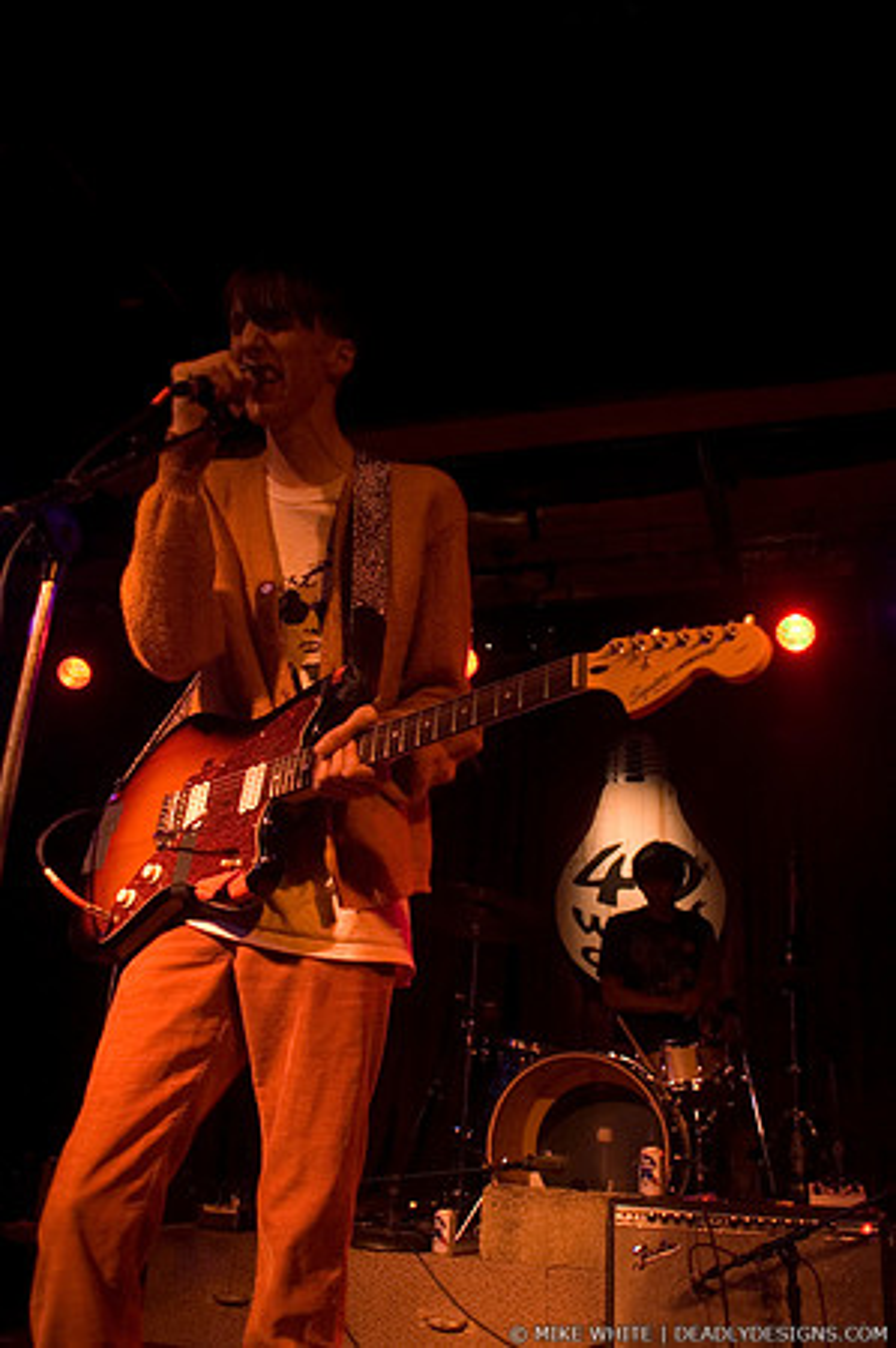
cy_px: 674
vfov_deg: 62.0
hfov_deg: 43.5
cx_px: 448
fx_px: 1123
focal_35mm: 30
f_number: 2.8
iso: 800
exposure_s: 1/40
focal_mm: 20
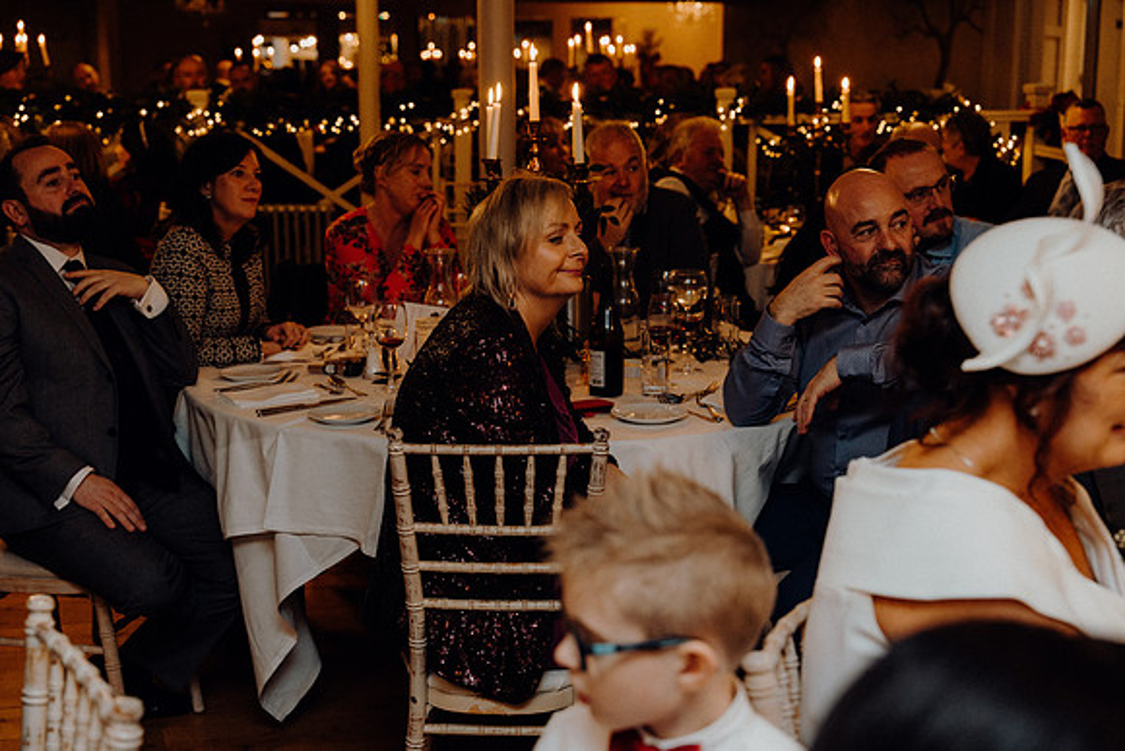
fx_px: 1563
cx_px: 562
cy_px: 376
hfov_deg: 39.6
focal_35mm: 50
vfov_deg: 27.0
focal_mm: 50
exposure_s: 1/160
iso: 2500
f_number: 3.5
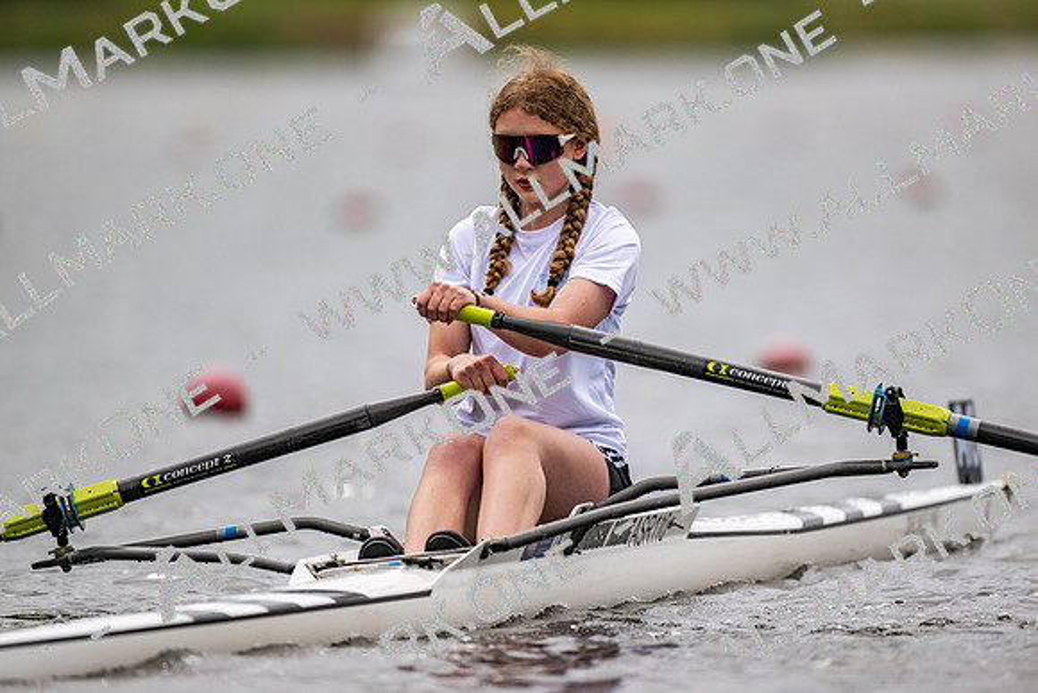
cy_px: 346
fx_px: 17303
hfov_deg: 3.4
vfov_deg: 2.3
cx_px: 519
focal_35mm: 600
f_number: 4
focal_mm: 600
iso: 200
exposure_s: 1/2500
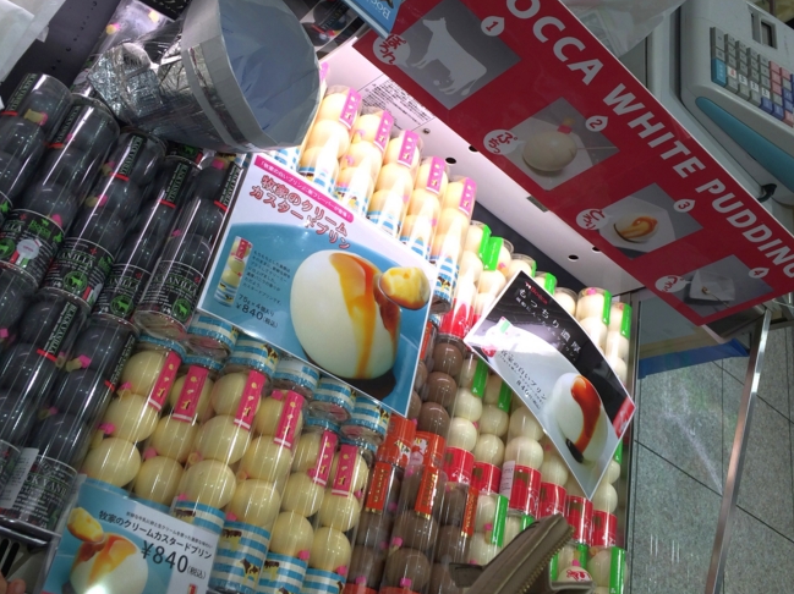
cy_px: 253
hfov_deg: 50.2
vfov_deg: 38.5
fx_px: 848
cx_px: 407
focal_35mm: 37
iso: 50
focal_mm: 4.12
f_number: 2.2
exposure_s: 1/120
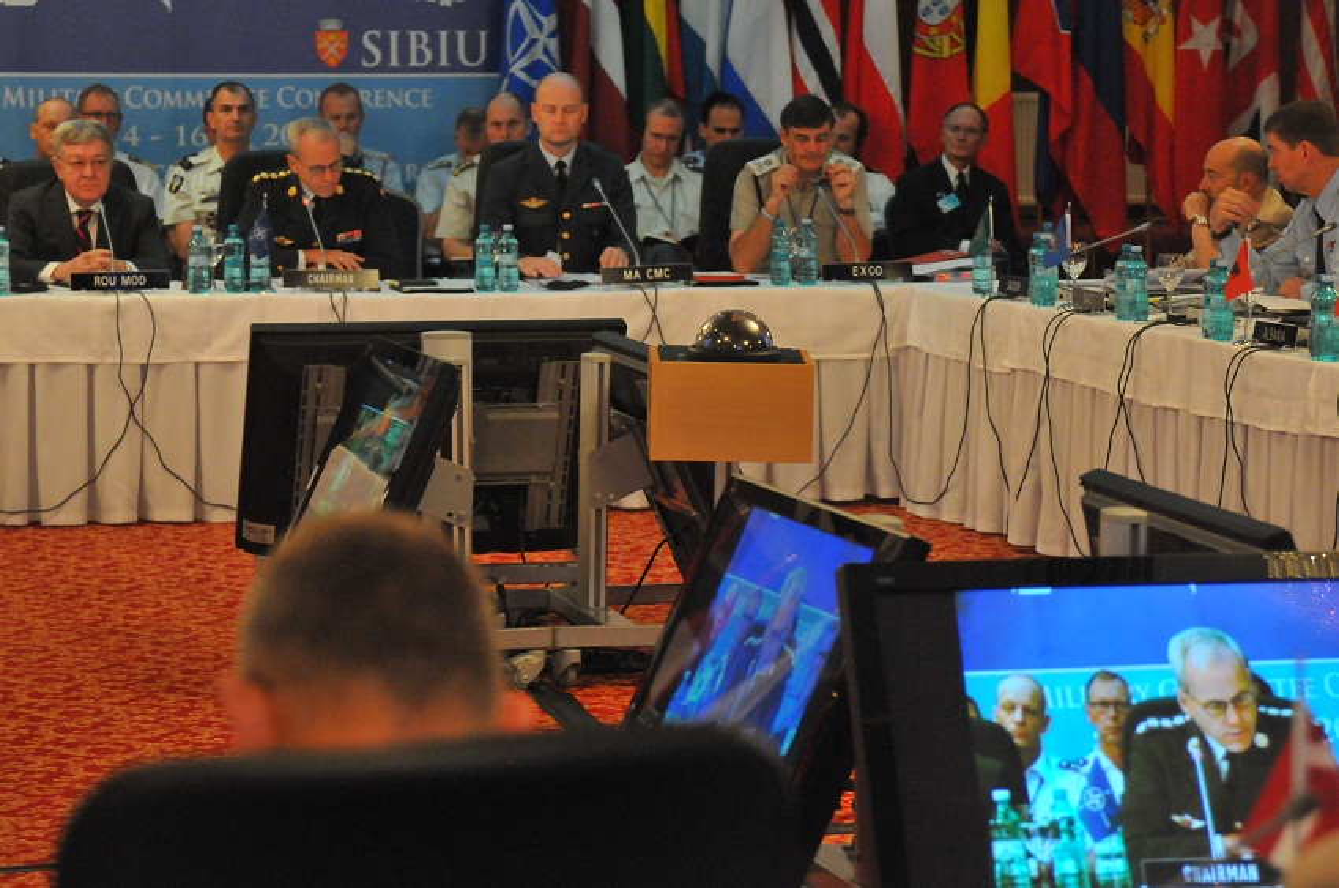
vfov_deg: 10.7
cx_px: 670
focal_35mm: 128
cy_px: 444
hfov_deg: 16.1
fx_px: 4735
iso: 3200
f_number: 4
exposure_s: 1/125
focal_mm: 85
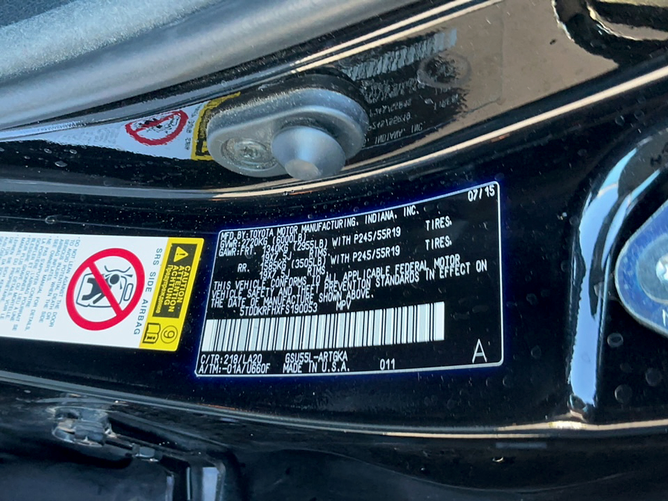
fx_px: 579
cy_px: 250
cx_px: 334
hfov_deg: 60.0
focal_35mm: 30
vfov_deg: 46.8
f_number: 1.8
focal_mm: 3
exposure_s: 1/60
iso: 100
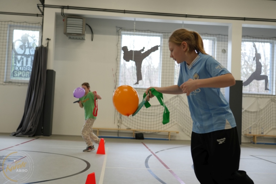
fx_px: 322
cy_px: 92
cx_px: 138
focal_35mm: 42
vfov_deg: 31.9
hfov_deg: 46.4
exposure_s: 1/160
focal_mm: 42
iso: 500
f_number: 4
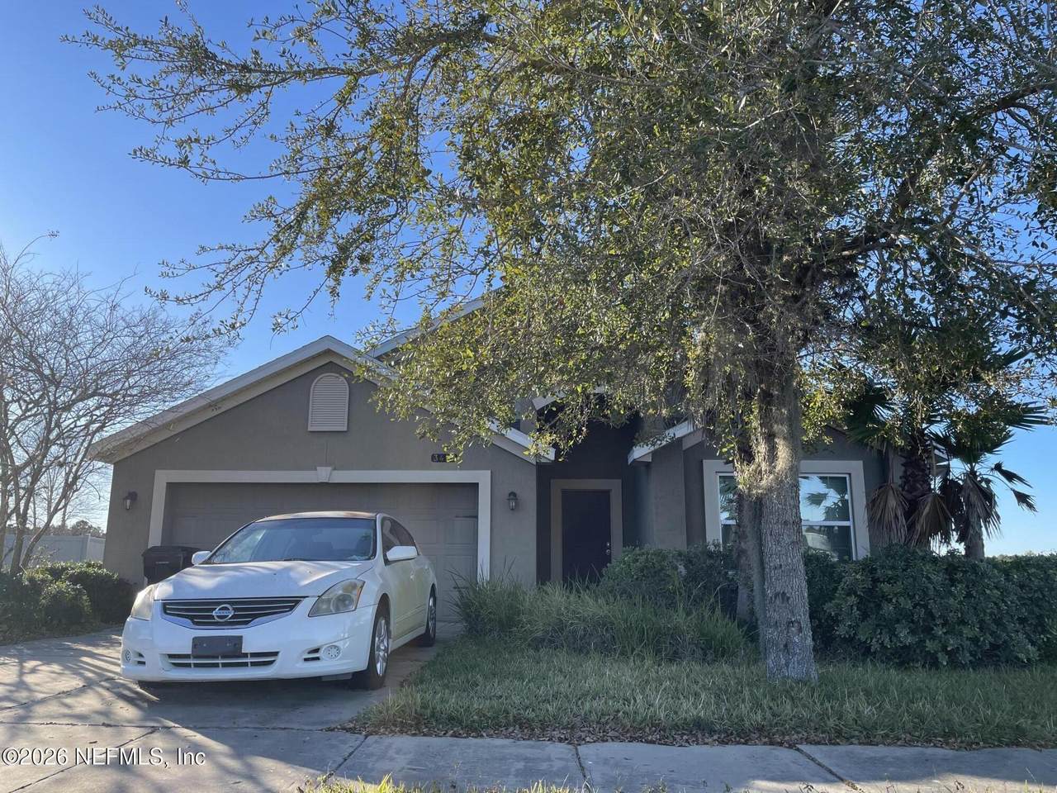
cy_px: 396
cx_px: 528
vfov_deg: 53.1
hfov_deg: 67.3
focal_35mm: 26
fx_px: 794
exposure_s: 1/1304
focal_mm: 4.2
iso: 32
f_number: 1.6
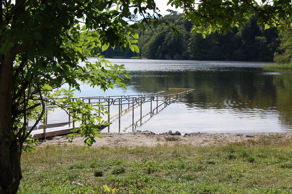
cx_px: 166
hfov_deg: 37.5
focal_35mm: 53
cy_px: 108
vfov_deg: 25.4
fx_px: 429
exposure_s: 1/400
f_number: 10
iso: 200
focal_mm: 26
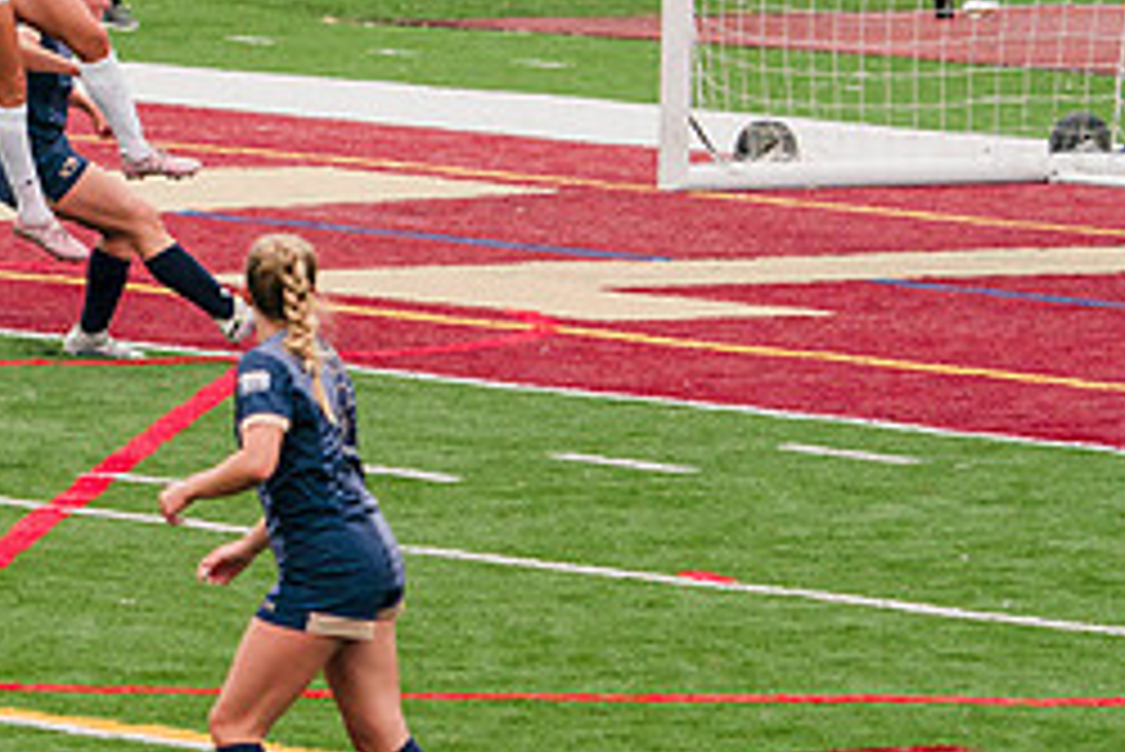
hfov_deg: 3.3
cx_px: -387
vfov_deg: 2.2
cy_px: 327
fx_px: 19385
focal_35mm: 620
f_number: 5.6
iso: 640
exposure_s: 1/1600
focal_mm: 214
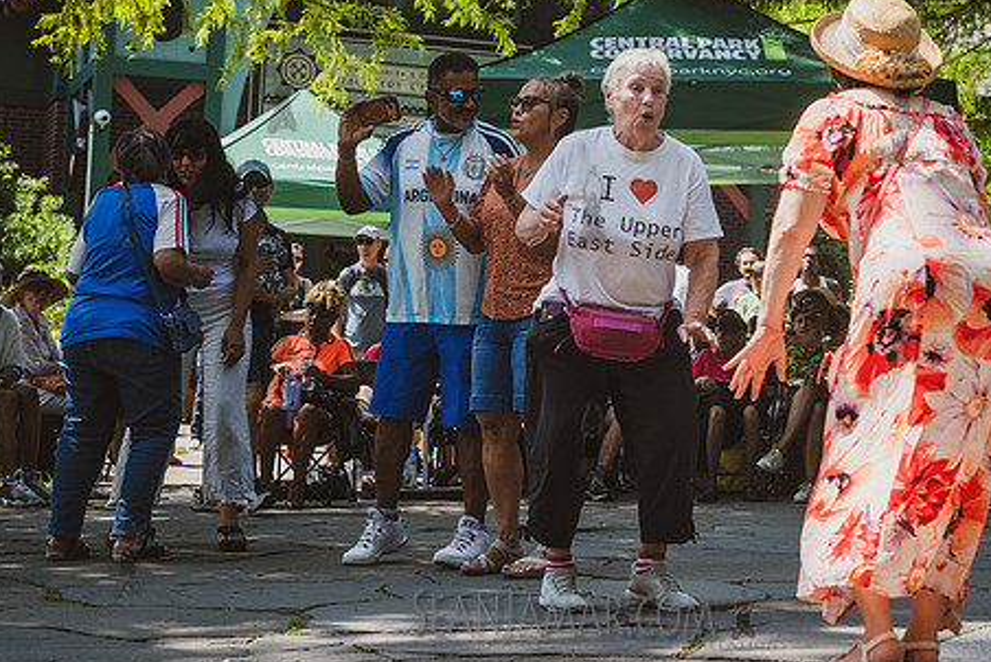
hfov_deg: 26.5
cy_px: 206
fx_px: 2093
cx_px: 654
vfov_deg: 17.9
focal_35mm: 76
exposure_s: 1/1600
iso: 640
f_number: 4.5
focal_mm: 54
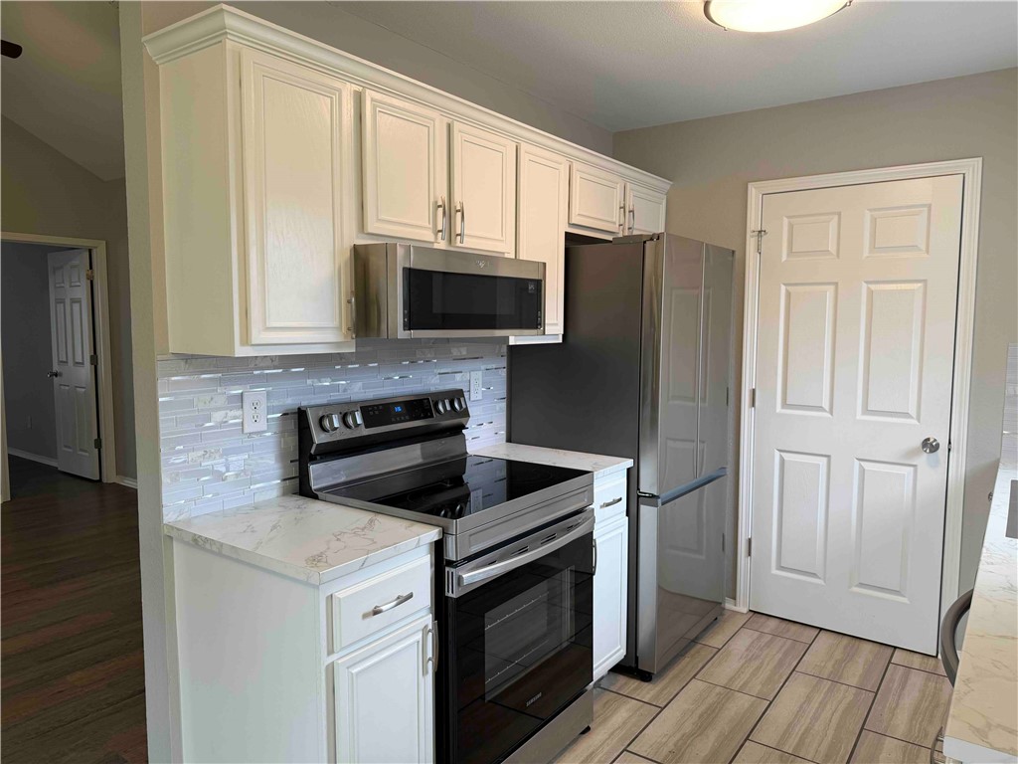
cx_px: 509
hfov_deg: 71.6
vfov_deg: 56.8
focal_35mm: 24
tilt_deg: -5.8
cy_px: 382
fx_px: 706
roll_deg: +0.1
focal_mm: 6.76
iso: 80
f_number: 1.78
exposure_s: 1/120
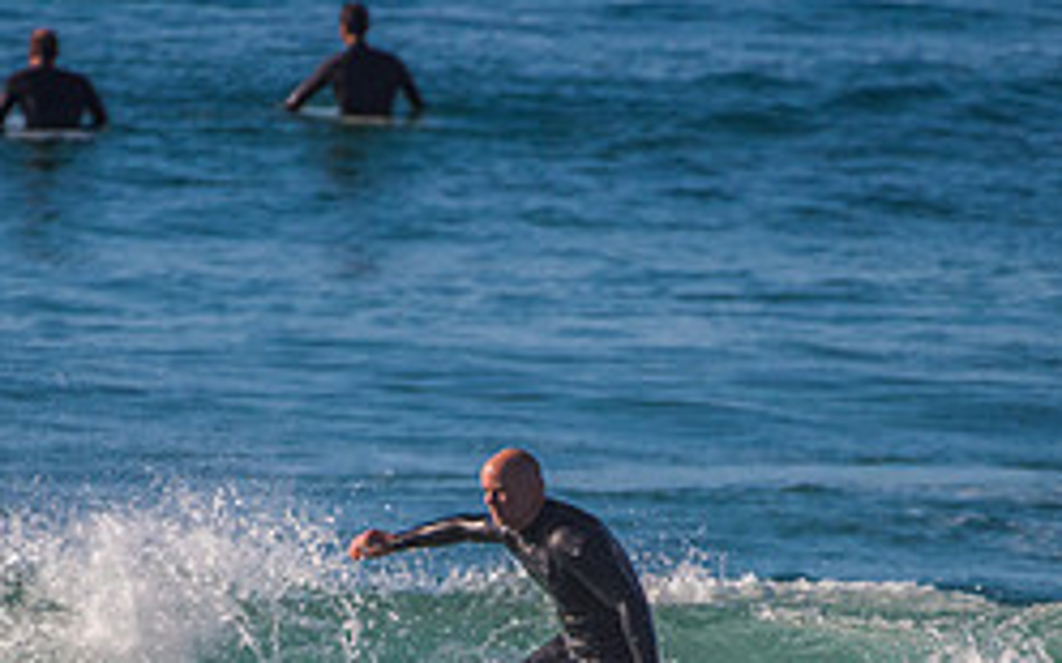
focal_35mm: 1190
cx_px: 377
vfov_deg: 1.1
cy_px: 755
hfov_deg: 1.8
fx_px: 34442
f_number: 5.6
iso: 560
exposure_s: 1/1250
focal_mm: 500
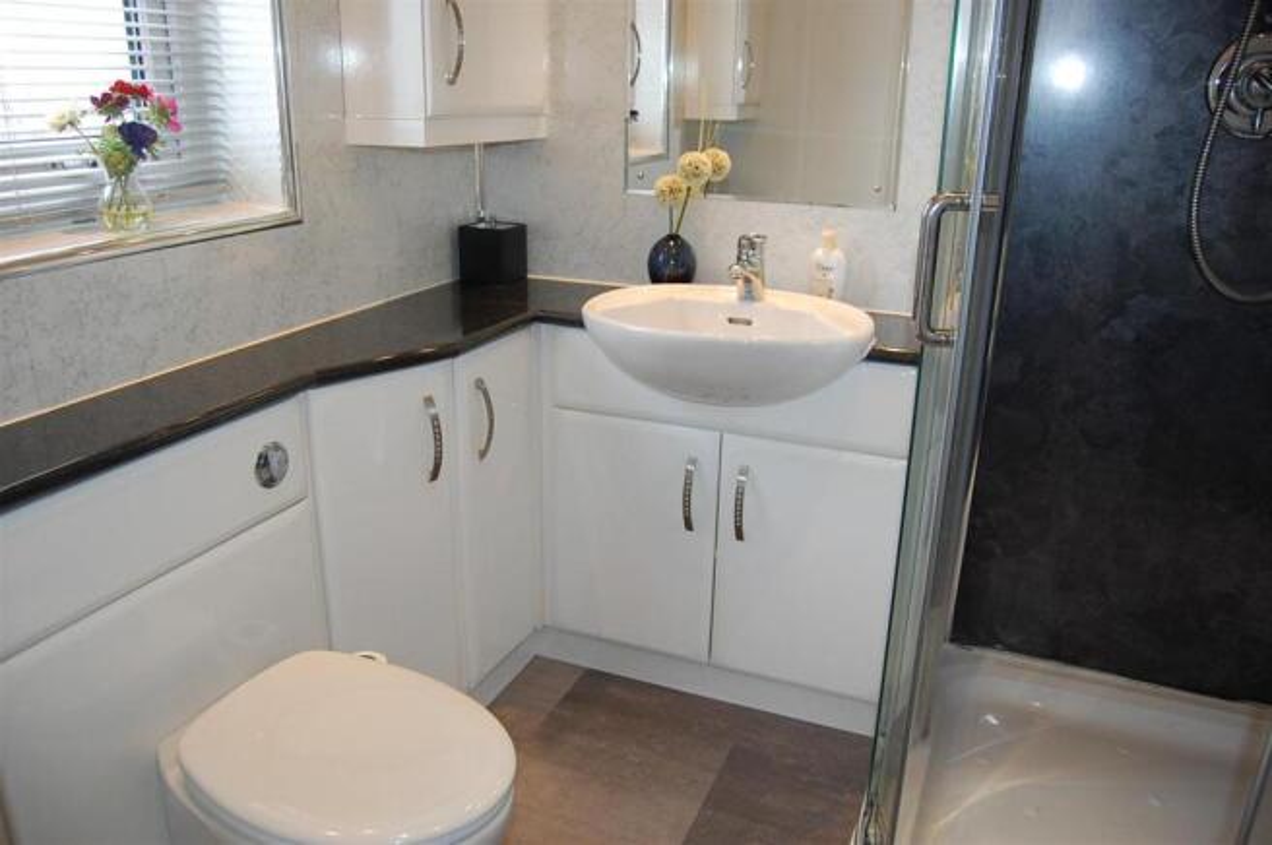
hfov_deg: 67.4
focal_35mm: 27
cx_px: 636
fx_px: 953
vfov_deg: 47.8
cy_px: 422
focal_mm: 18
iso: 400
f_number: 3.5
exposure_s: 1/80
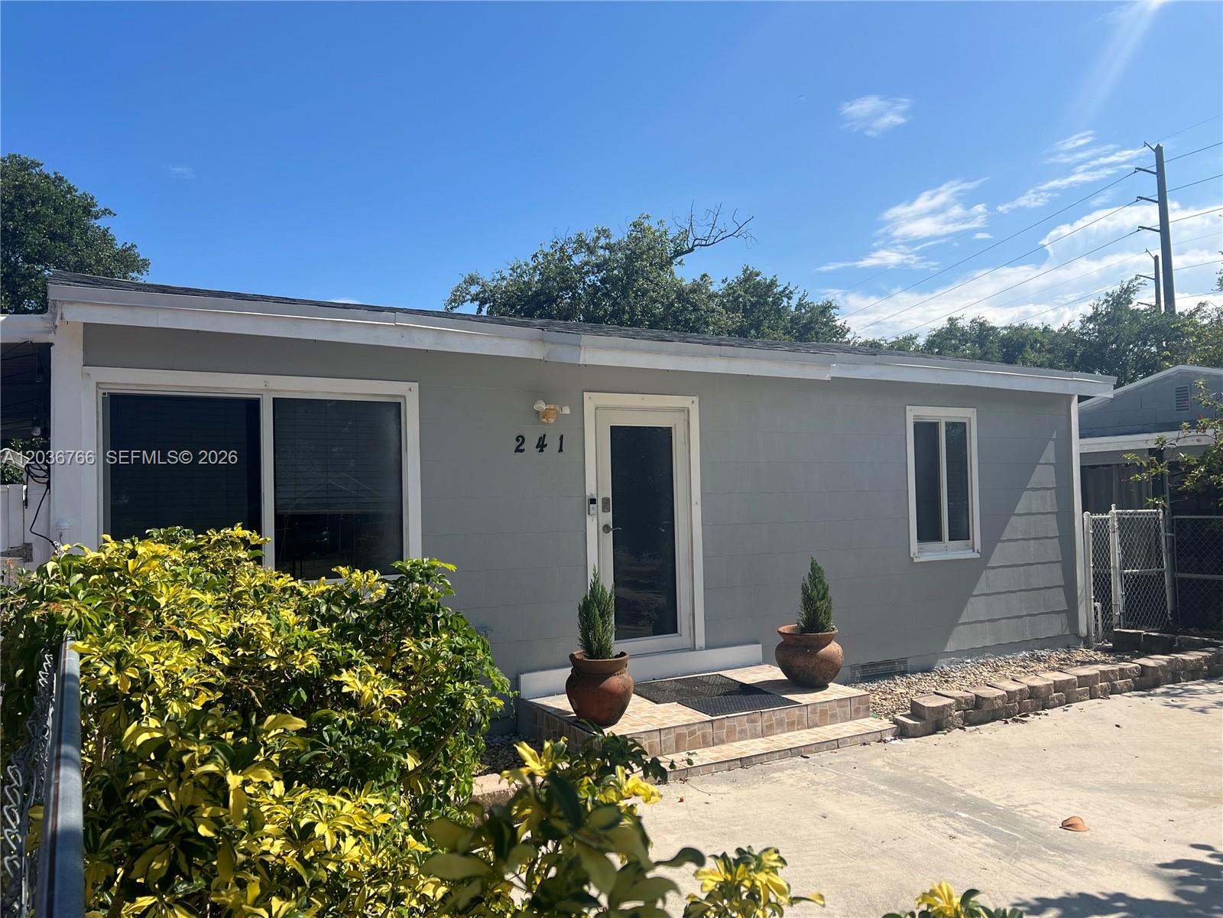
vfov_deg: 53.1
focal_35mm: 26
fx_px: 919
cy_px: 459
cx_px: 612
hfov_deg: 67.3
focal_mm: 5.7
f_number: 1.5
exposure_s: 1/5319
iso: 50
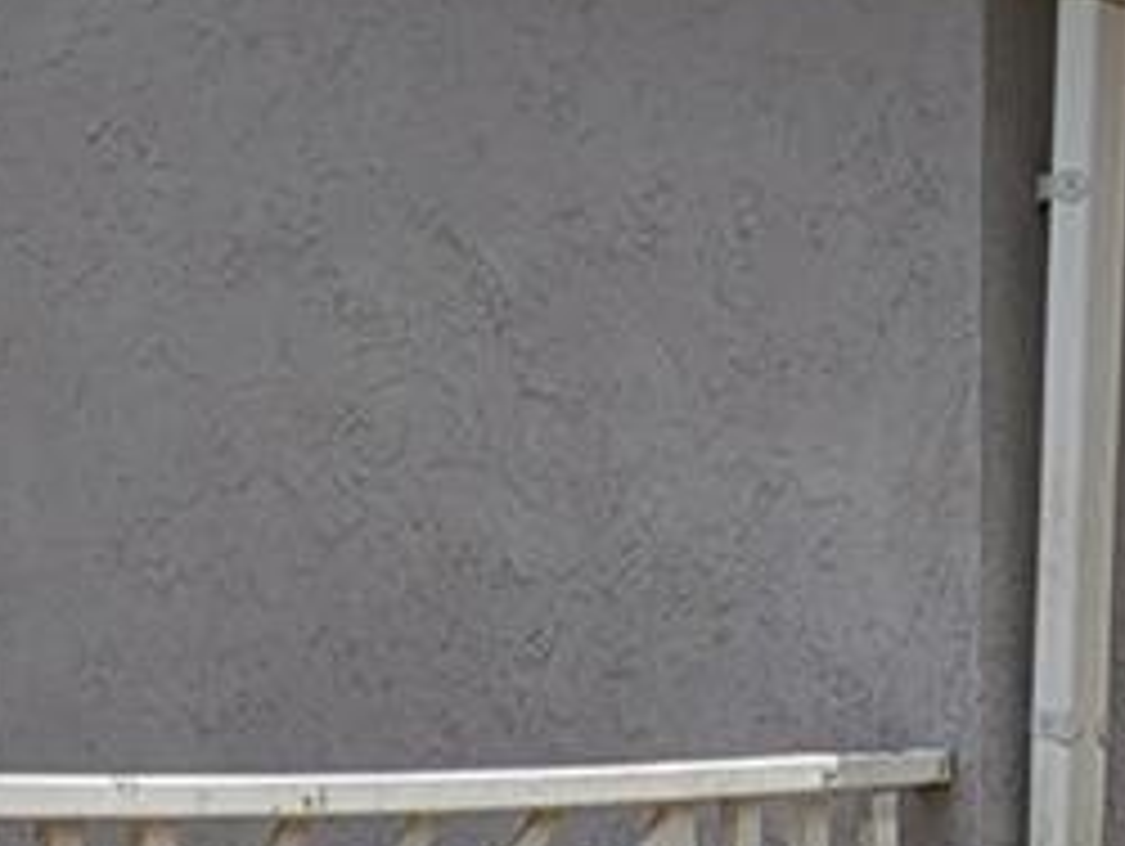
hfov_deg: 19.1
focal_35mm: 102
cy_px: 914
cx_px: 896
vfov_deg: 14.2
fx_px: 3318
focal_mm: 2.35
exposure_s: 1/2513
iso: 44
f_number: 2.2
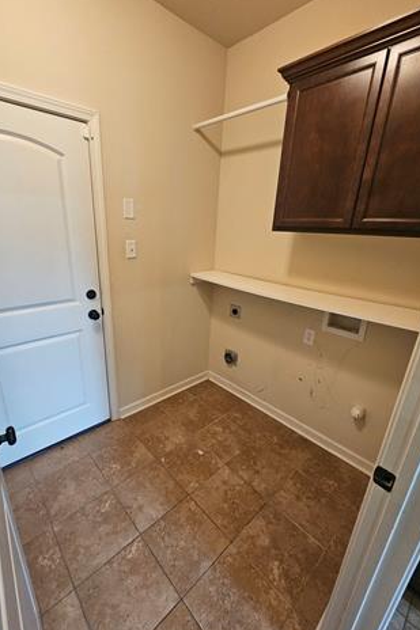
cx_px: 193
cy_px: 316
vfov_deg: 104.3
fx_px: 245
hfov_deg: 81.0
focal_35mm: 14
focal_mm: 2.2
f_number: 2.2
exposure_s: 1/60
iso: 400
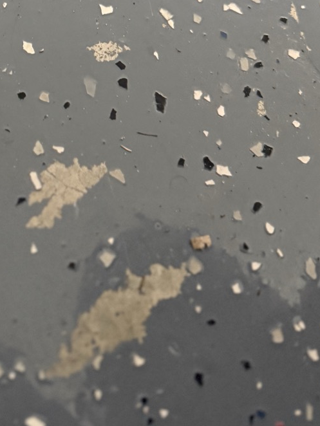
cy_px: -42
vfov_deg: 29.9
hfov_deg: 23.6
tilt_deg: -60.9
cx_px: -39
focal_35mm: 58
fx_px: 714
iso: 800
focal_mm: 6.76
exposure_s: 1/54
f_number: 1.78
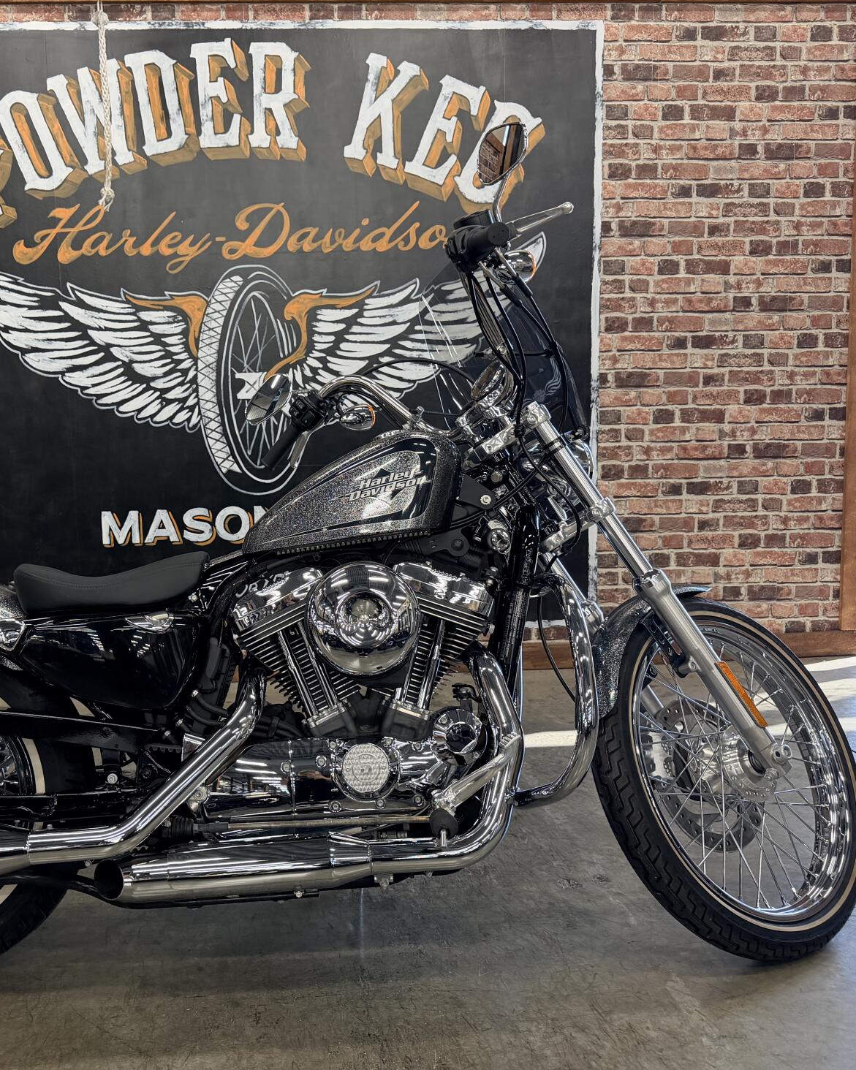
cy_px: 529
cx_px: 298
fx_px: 1013
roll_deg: +1.5
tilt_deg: -7.3
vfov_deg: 55.7
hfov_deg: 45.2
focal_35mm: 32
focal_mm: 6.76
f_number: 1.78
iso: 250
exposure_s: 1/120
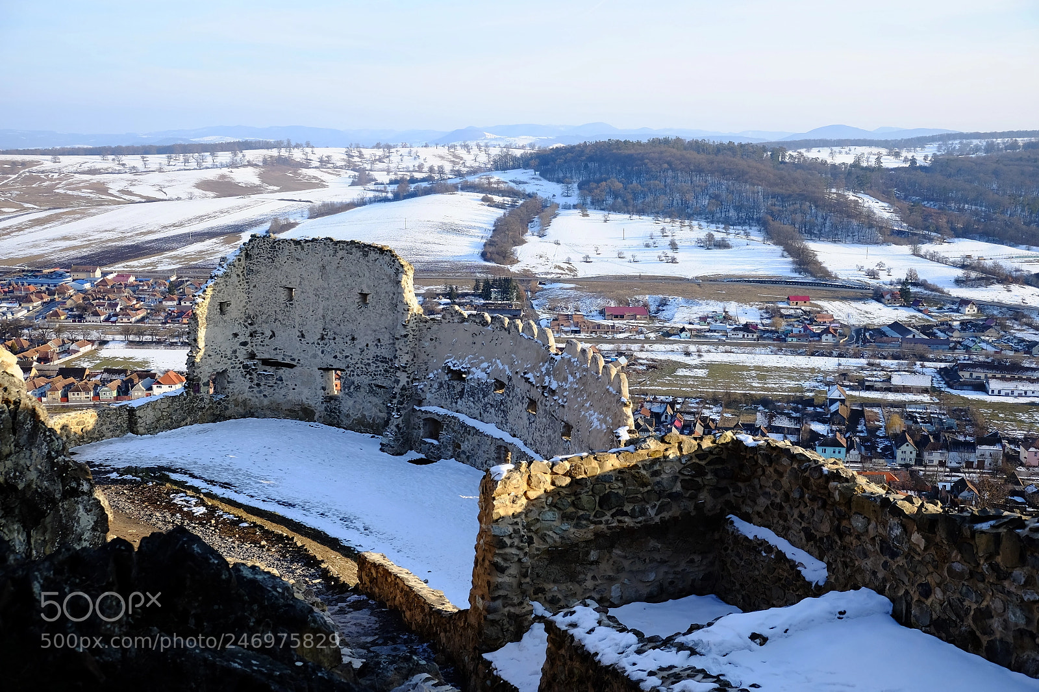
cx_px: 520
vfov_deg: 35.0
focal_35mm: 38
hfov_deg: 50.7
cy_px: 346
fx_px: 1096
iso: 400
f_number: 4
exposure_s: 1/1000
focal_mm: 25.4
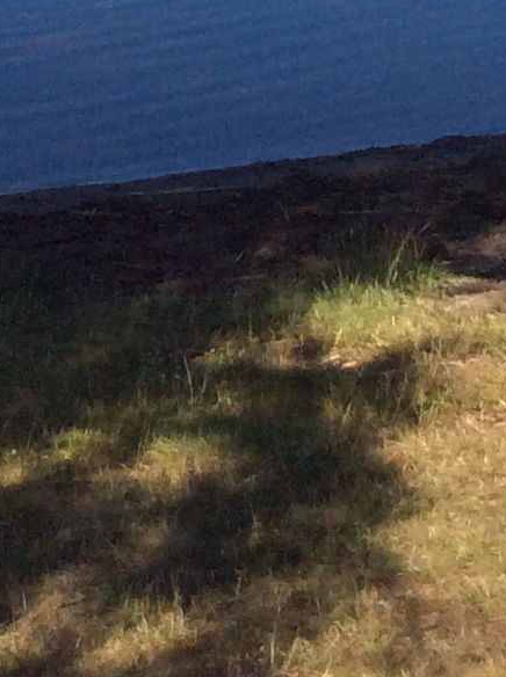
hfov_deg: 10.4
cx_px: 289
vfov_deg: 12.0
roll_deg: -0.4
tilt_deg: +0.0
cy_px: -770
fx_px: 2776
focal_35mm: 142
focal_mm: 3.3
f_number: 2.4
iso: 32
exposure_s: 1/1431
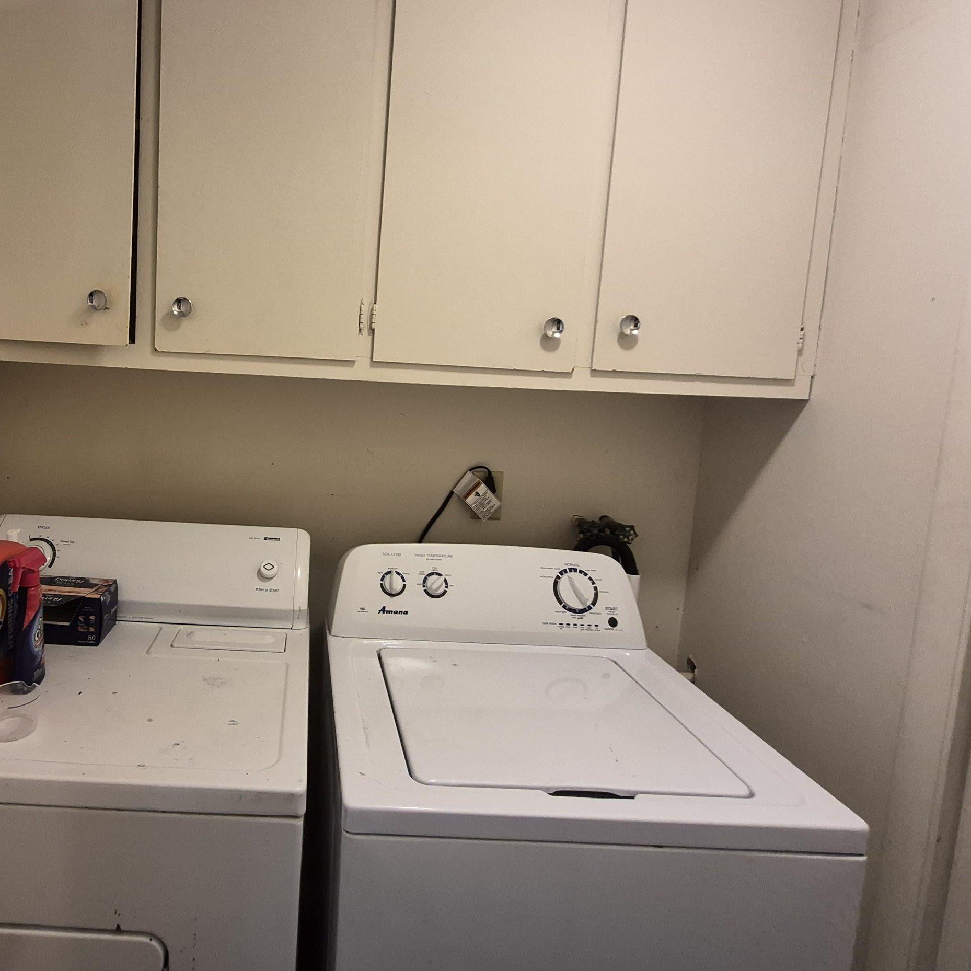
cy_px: 423
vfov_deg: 77.3
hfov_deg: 75.3
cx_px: 323
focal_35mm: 19
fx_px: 603
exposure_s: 1/60
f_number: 2.2
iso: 320
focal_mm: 1.74
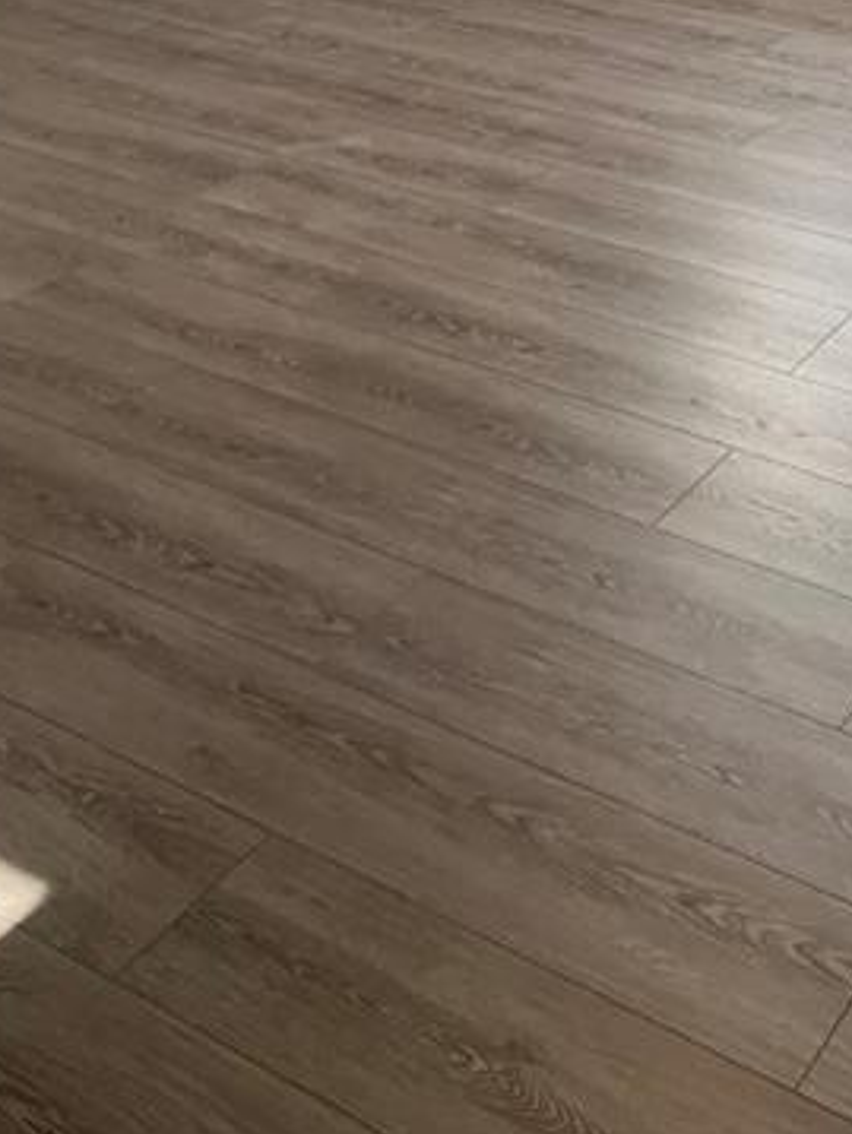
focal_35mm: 60
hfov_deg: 24.2
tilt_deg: -16.5
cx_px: 614
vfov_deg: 29.4
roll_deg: +0.1
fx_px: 1967
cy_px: -70
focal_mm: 3.99
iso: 100
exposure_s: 1/60
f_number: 1.8
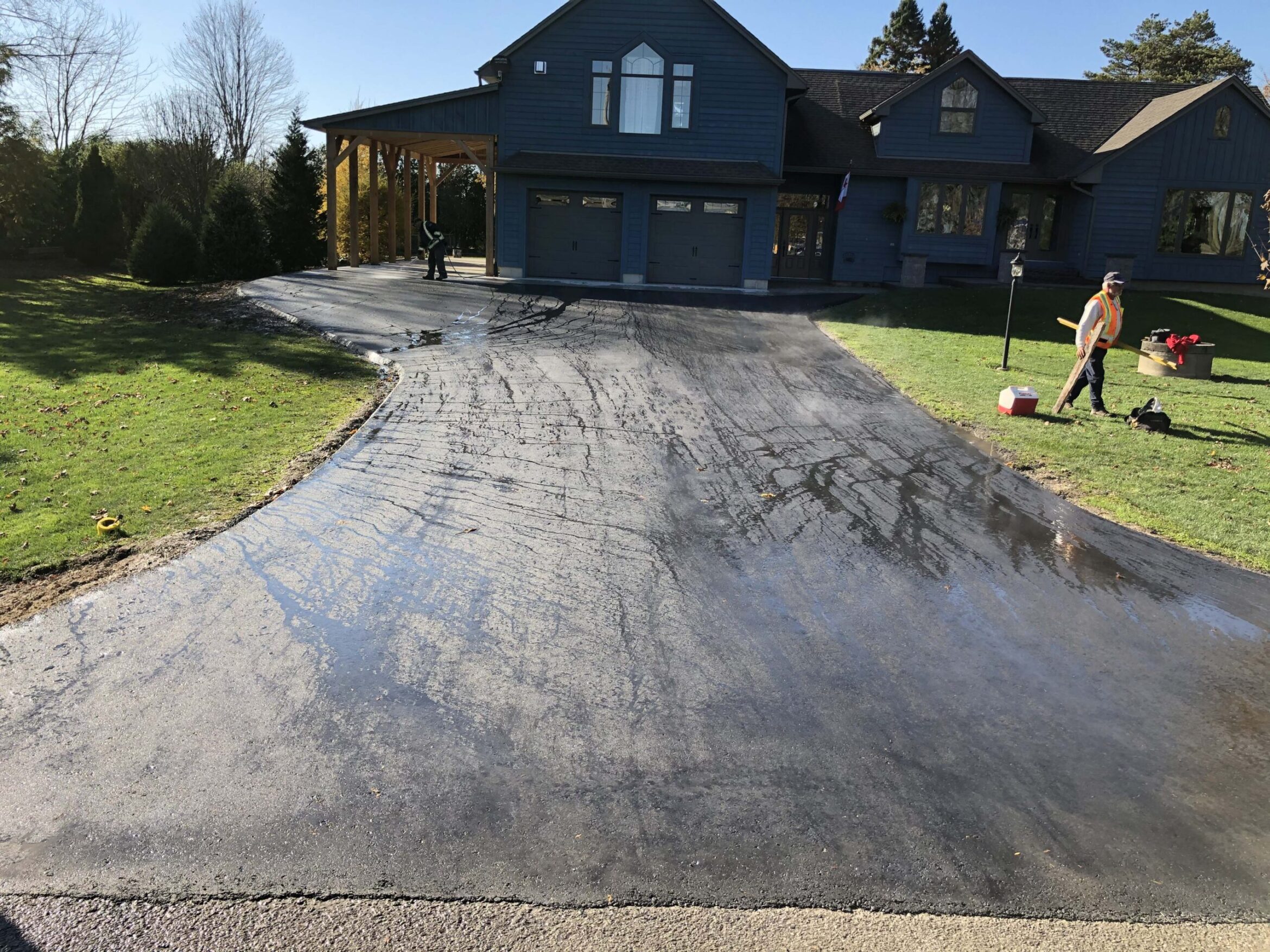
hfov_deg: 63.4
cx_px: 635
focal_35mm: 28
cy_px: 476
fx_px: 1027
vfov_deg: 49.7
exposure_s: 1/738
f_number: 1.8
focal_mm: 3.99
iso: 20
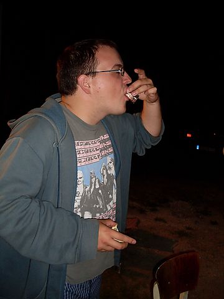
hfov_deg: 37.7
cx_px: 112
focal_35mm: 38
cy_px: 150
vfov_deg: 49.0
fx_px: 328
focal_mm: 6.3
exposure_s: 1/45
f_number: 2.8
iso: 100
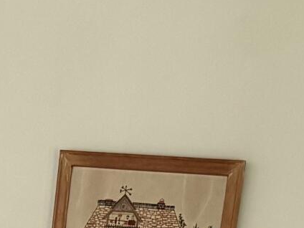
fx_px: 1493
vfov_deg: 7.7
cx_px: -91
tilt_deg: -16.0
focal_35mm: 170
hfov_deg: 11.3
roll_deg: -5.4
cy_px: 666
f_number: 1.78
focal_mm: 6.76
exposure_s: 1/60
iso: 400
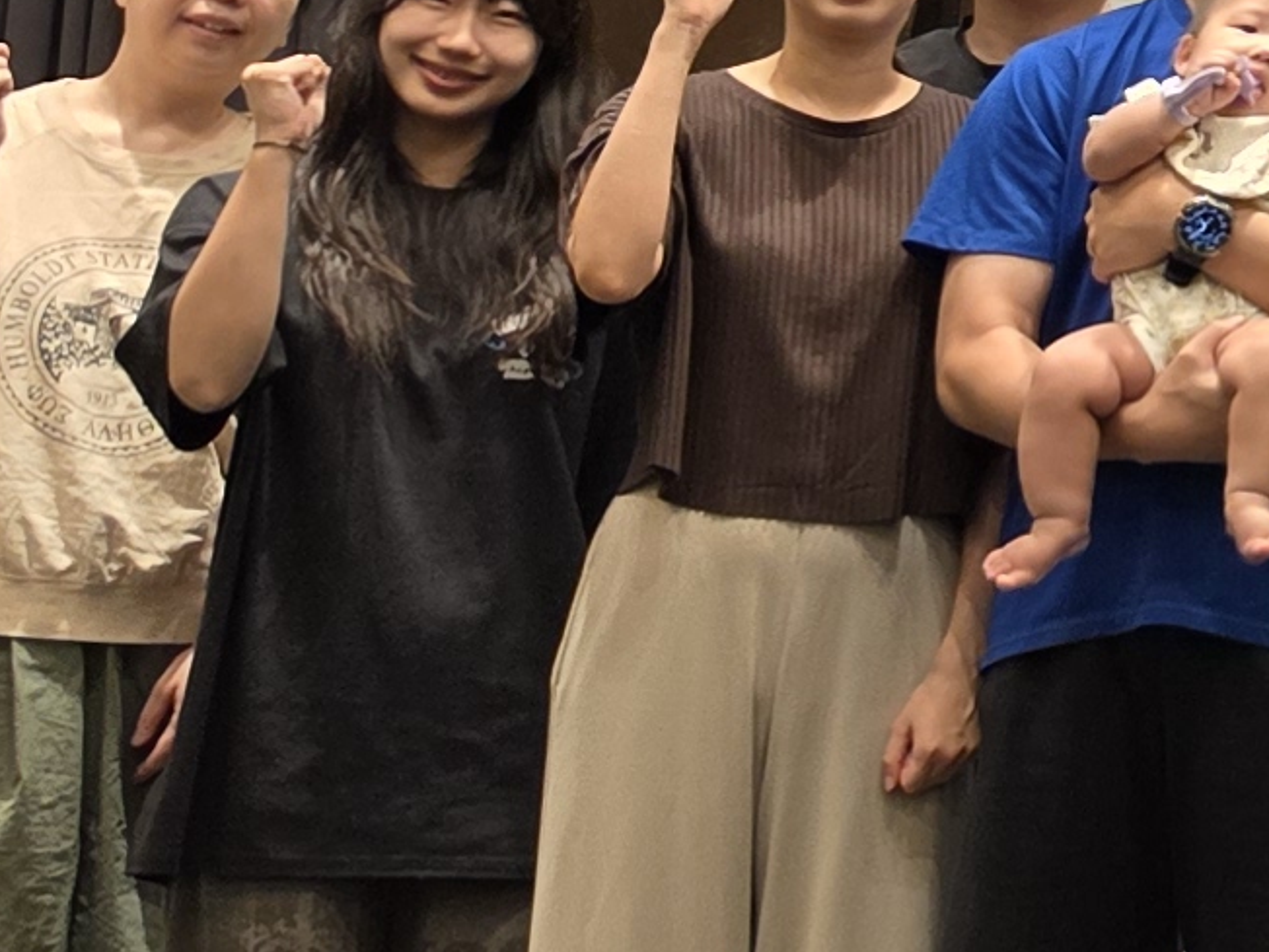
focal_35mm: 141
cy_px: -502
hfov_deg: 11.6
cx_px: 3030
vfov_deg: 10.2
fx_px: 5169
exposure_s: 1/120
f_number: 1.4
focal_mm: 6.5
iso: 200
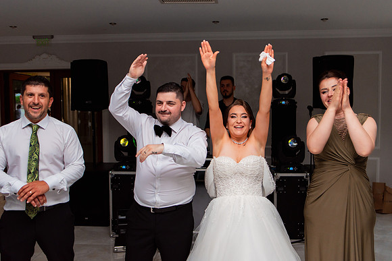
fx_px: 381
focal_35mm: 35
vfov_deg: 37.9
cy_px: 130
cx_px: 196
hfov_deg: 54.4
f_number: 3.2
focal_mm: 35
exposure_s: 1/200
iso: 1250
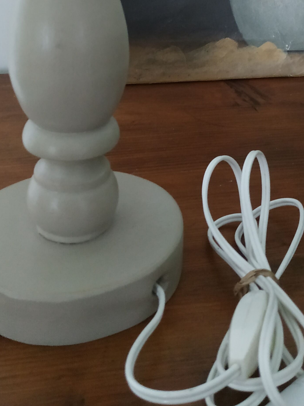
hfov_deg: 28.0
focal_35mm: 52
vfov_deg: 35.2
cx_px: 184
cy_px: 62
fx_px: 609
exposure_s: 1/20
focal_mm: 3.94
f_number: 1.9
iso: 1000
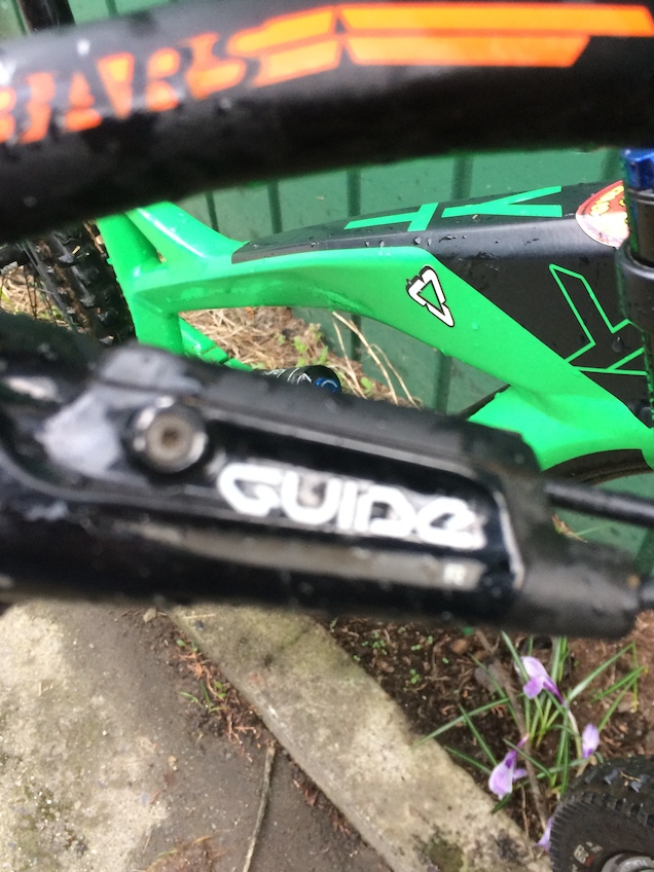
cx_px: 344
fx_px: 882
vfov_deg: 52.6
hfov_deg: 40.7
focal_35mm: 35
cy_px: 438
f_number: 2.2
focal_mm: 4.15
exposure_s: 1/30
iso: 100
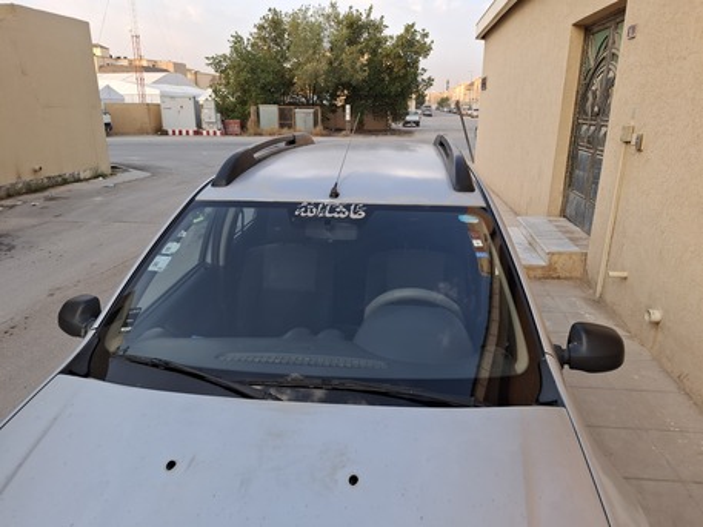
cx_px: 352
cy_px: 264
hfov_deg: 73.9
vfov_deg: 58.9
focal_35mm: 23
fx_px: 467
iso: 50
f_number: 1.8
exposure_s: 1/159
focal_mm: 5.54
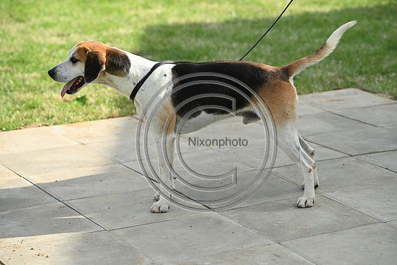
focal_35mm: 122
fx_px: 1346
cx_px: 198
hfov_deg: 16.8
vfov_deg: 11.2
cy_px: 132
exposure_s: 1/1000
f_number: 4.5
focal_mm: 122
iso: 250
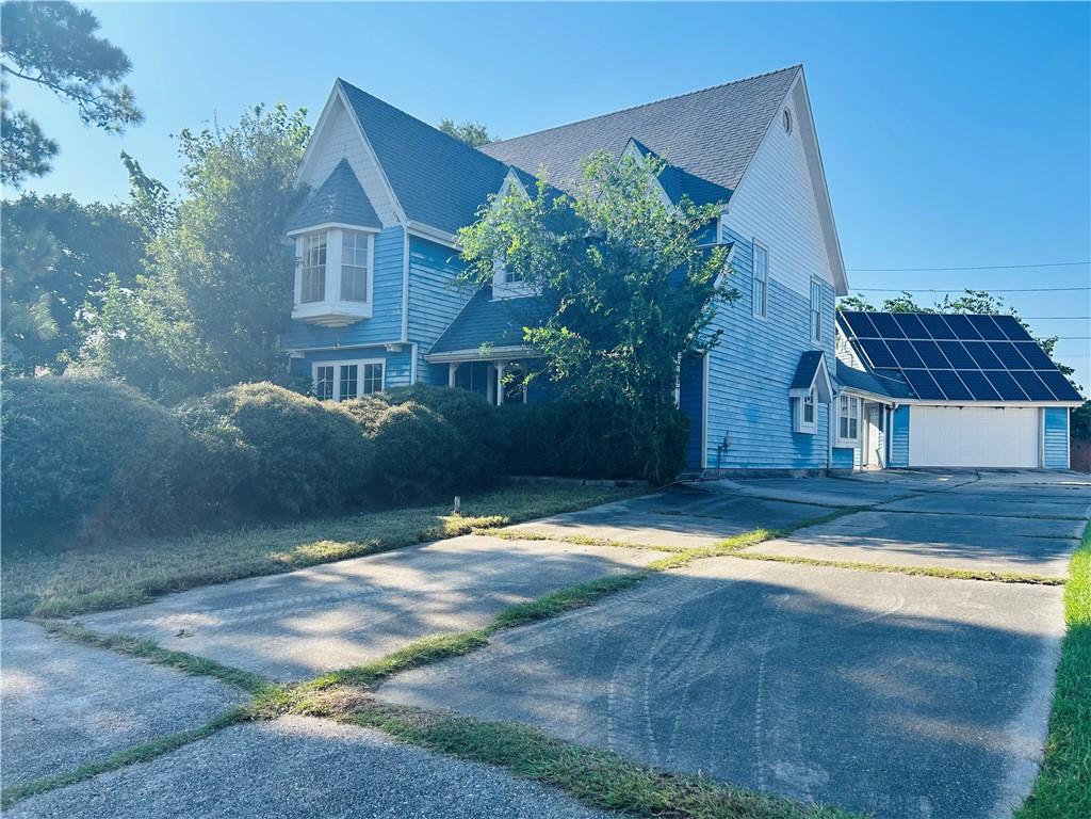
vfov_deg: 53.1
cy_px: 410
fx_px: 819
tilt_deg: +2.3
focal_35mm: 26
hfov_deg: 67.3
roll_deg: -0.6
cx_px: 546
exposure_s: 1/2008
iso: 50
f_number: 1.5
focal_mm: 5.7
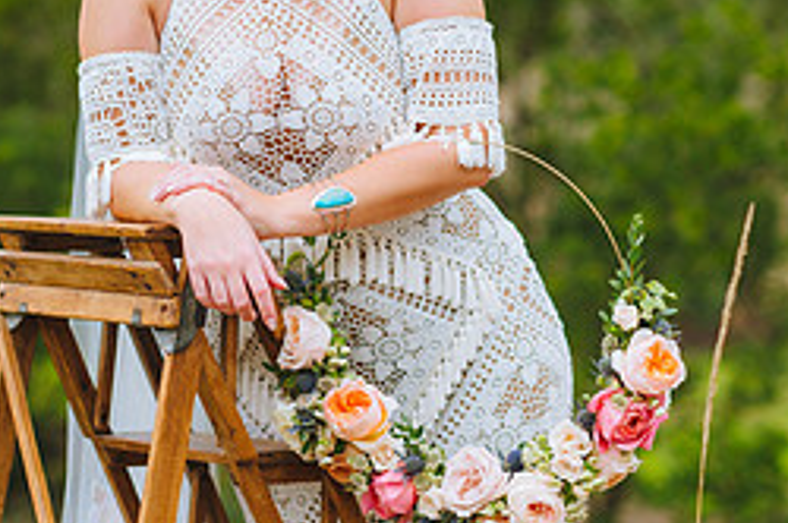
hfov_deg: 13.4
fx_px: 3345
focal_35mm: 153
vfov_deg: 8.9
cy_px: 198
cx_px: 348
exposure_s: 1/1000
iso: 320
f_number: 2
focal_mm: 85
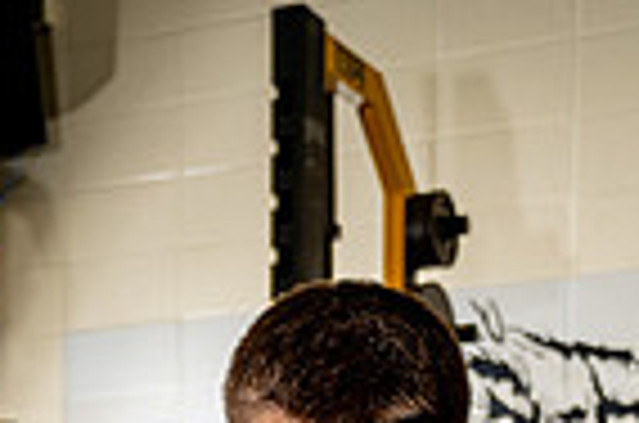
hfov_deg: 18.9
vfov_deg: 10.9
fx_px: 1913
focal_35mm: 108
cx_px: 392
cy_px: 976
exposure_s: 1/200
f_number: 4
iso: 100
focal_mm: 34
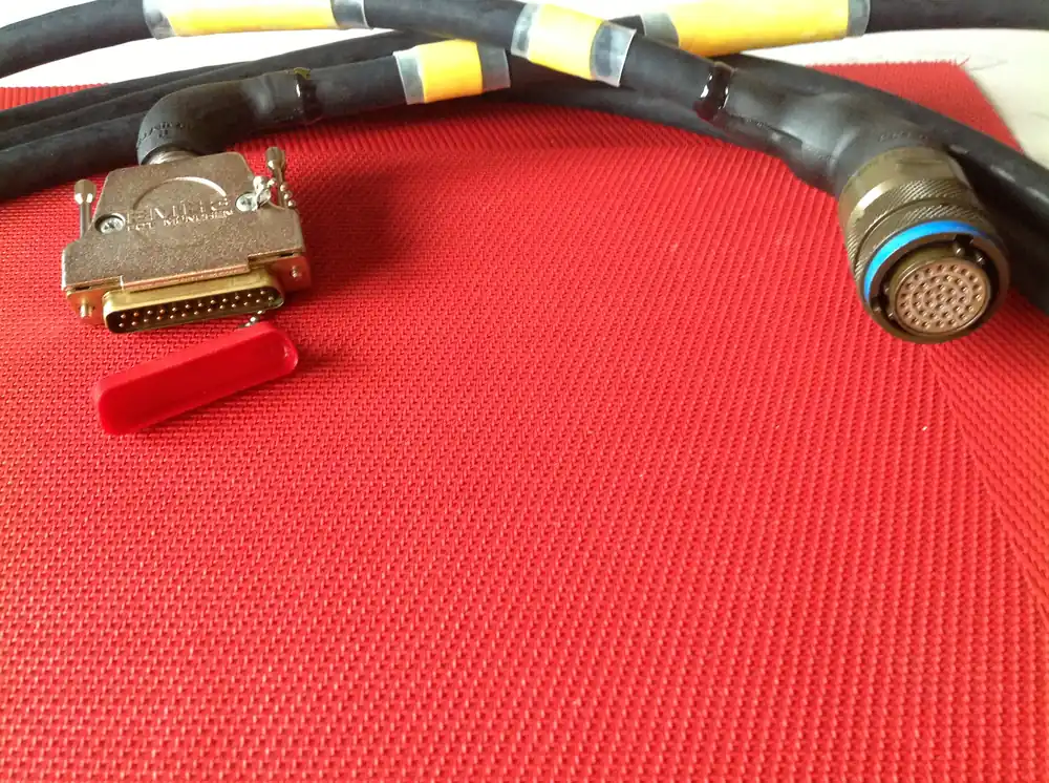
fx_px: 1059
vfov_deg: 40.6
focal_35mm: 35
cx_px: 524
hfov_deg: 52.7
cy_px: 392
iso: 320
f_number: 2.4
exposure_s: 1/15
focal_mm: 4.28
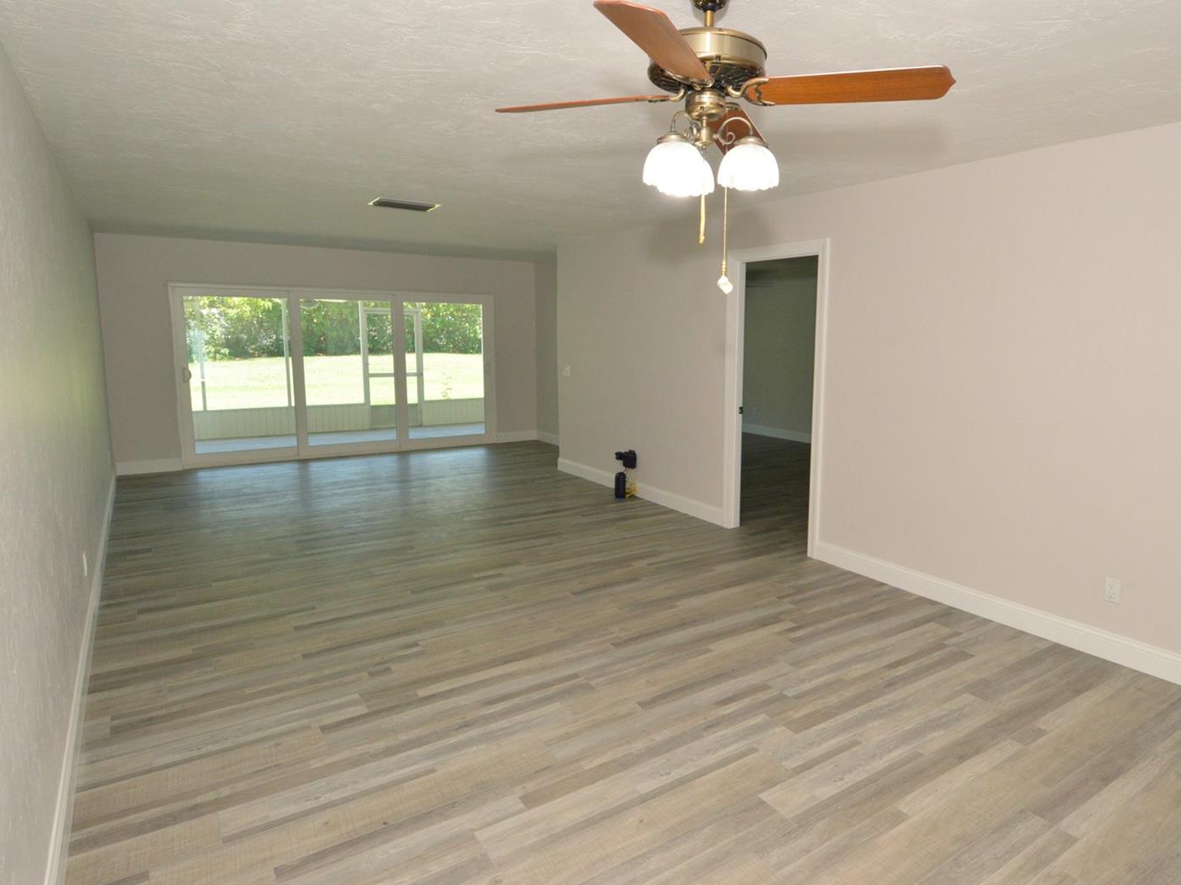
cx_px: 661
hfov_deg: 81.4
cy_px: 440
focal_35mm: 20
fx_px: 682
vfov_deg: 66.0
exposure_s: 1/60
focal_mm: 12
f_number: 10
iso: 800
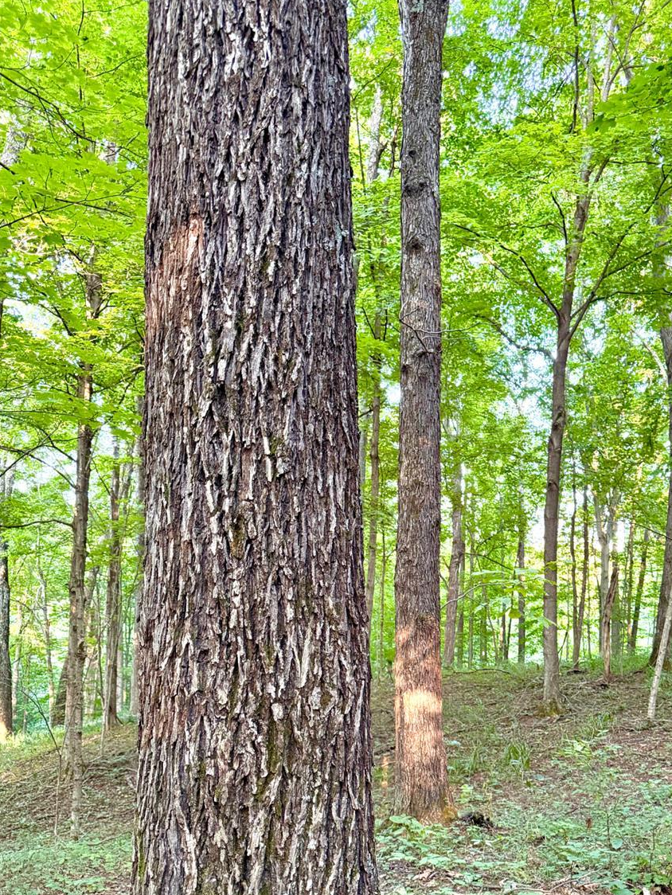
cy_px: 592
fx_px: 828
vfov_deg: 55.7
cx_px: 421
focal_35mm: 32
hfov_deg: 43.8
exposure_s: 1/60
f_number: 1.78
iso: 500
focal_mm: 6.76
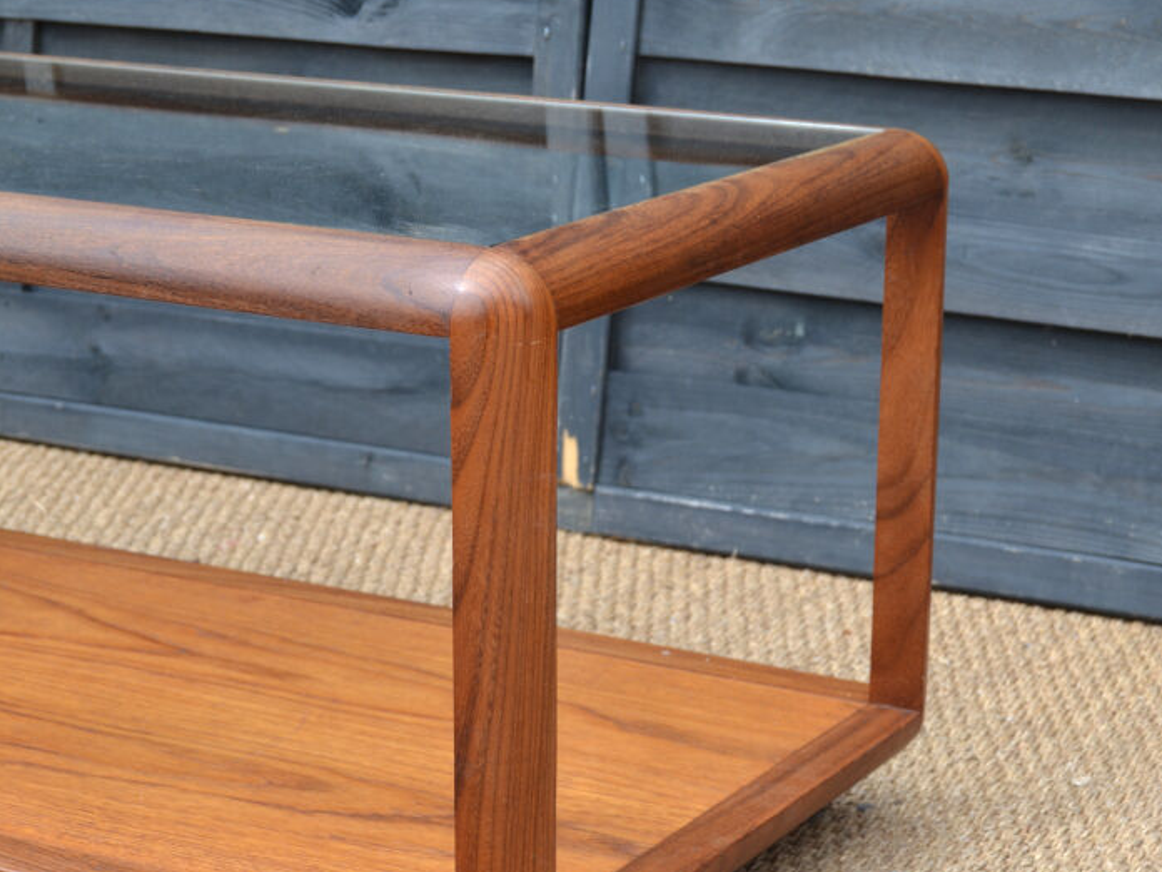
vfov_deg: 16.9
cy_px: 665
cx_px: 583
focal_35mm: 87
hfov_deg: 22.5
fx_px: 2920
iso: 100
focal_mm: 40
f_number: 6.3
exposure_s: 1/160
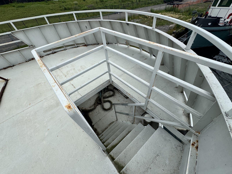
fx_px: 94
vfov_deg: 85.7
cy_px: 87
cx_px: 116
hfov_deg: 102.1
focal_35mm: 14
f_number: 2.2
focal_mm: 2.22
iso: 50
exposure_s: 1/1477
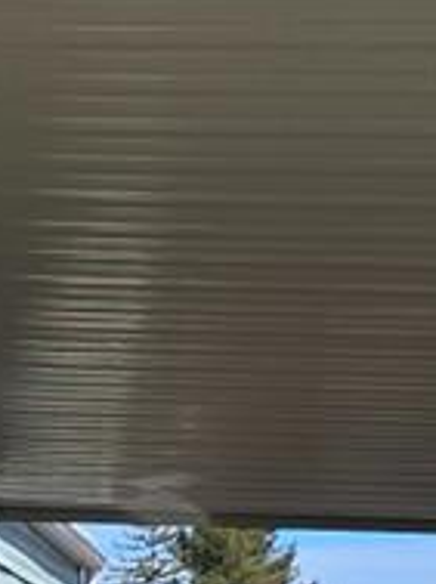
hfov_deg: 7.6
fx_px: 3084
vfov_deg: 10.4
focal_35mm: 183
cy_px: 946
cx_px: -558
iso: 12
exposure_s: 1/917
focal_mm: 6.3
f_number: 1.7
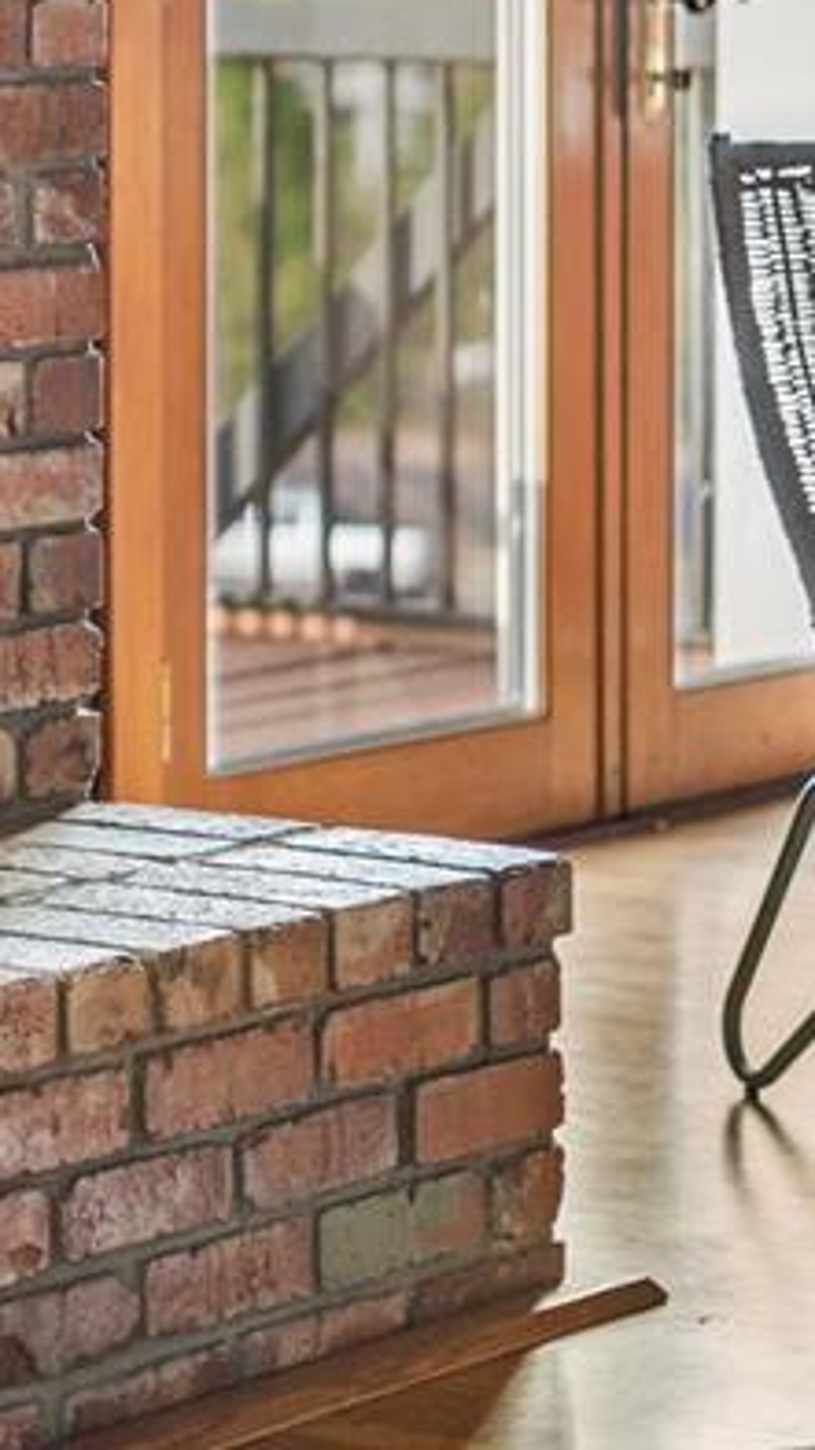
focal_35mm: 160
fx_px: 6148
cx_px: -360
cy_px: 7
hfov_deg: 7.5
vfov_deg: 13.3
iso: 500
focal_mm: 50
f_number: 1.8
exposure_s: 1/100
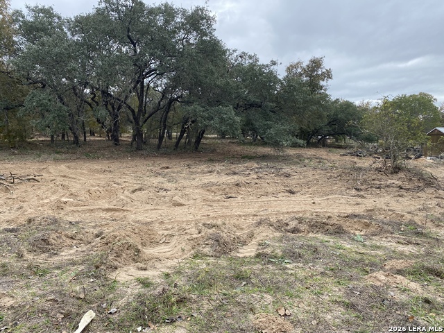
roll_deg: -2.0
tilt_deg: -6.0
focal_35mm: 26
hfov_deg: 67.3
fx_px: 333
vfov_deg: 53.1
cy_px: 166
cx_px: 222
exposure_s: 1/864
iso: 32
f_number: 1.8
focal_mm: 4.25
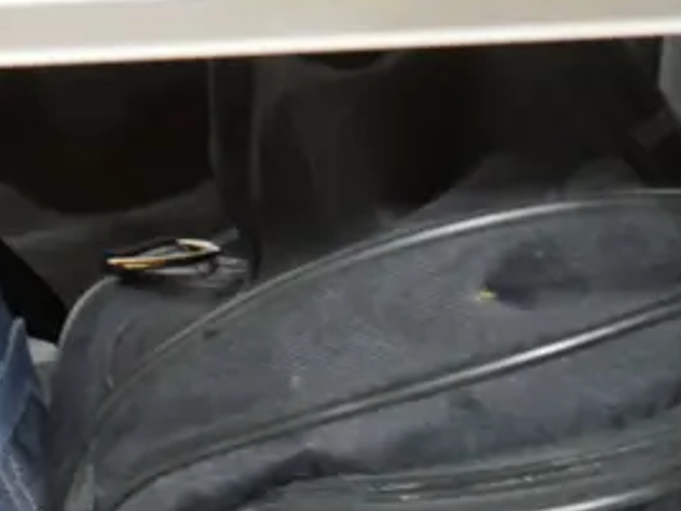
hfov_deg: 13.0
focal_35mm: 145
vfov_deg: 9.7
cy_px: 900
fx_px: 2853
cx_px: -302
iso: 2500
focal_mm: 19
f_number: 4.1
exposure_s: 1/60
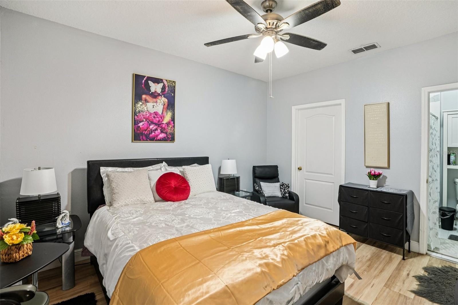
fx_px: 204
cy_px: 152
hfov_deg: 96.7
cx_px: 229
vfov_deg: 73.7
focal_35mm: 16
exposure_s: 1/2
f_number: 8
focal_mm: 16
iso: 400
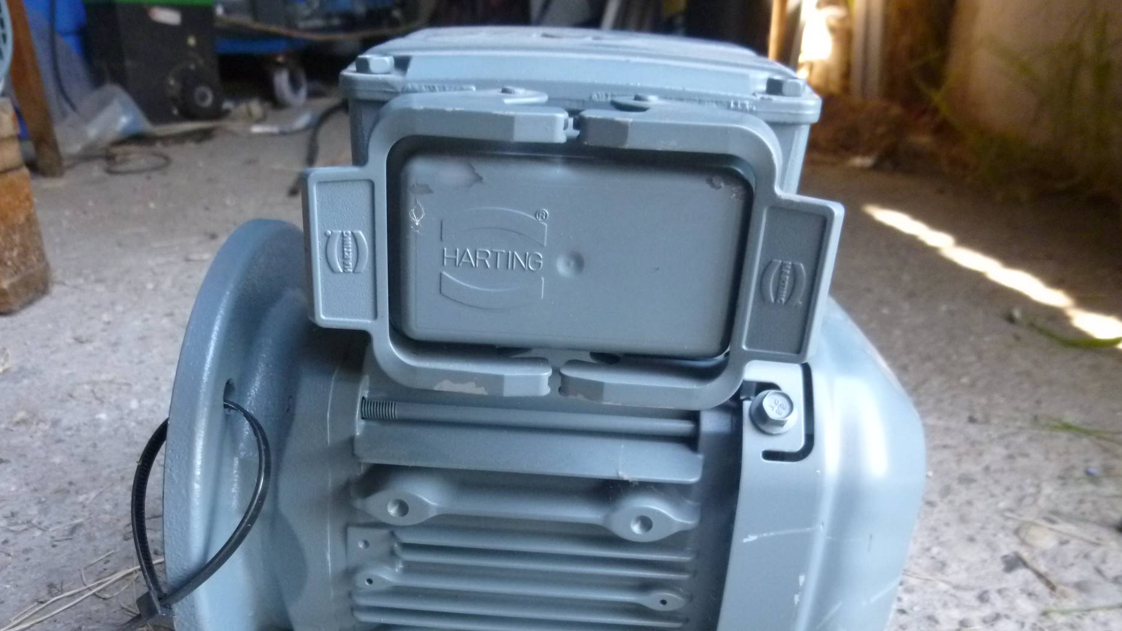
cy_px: 448
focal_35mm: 30
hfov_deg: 64.2
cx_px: 510
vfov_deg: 38.3
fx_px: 893
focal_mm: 4.5
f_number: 3.1
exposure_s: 1/40
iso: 400
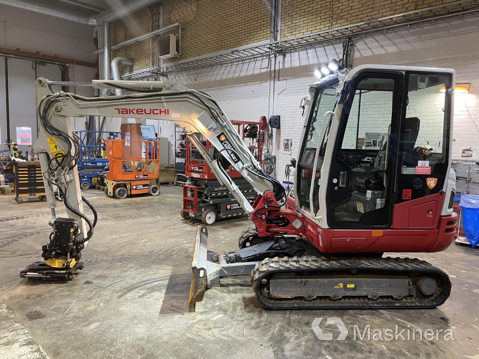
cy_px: 180
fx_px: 360
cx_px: 240
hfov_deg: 67.3
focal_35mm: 26
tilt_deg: -5.8
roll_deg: -2.4
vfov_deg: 53.1
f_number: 1.6
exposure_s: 1/60
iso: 200
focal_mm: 4.2
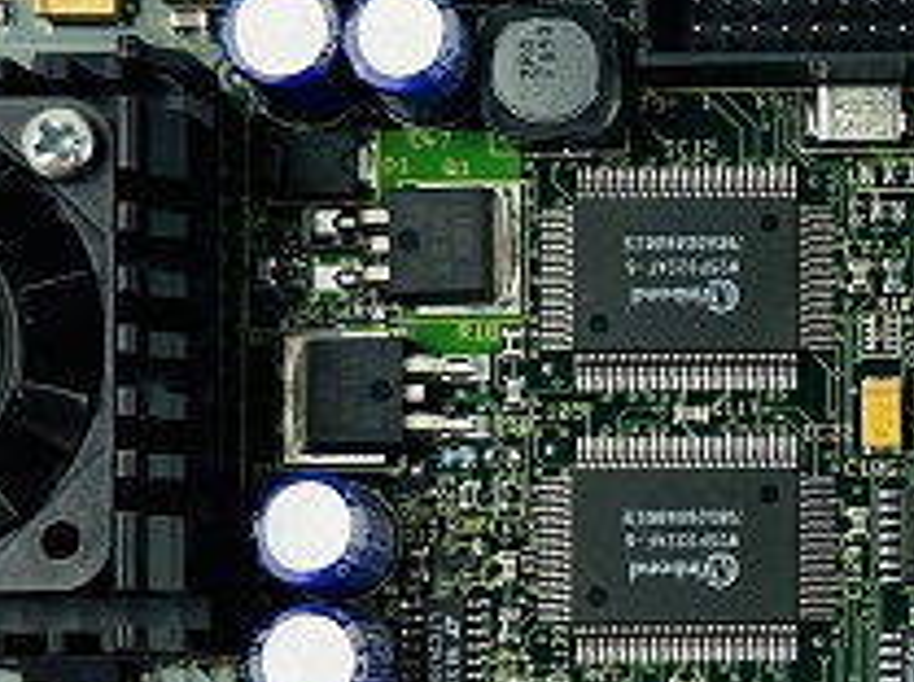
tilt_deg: -84.6
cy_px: 481
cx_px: 1076
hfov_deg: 16.4
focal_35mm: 116
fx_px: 3058
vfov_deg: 12.7
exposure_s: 1/120
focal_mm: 6.86
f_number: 1.78
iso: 80
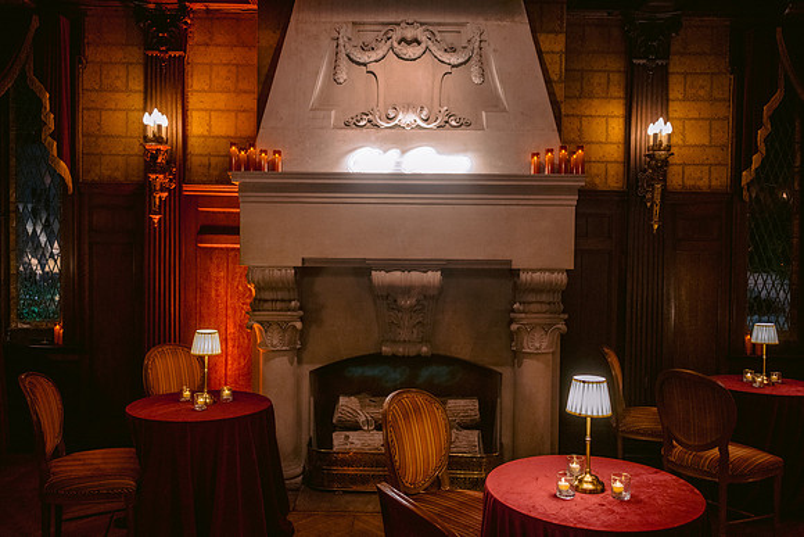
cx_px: 402
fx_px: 625
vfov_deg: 46.4
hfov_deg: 65.5
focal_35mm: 28
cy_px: 268
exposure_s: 1/50
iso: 1600
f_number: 2.8
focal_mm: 28
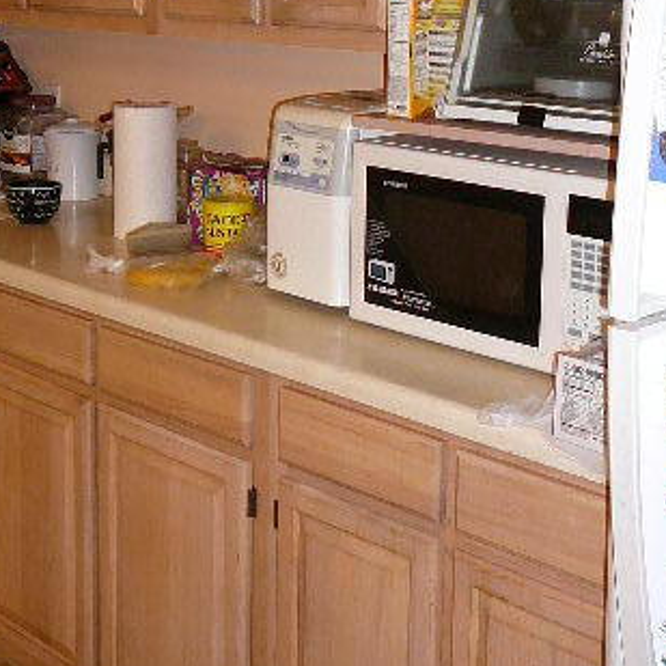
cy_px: 106
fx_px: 1393
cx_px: 319
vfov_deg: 26.2
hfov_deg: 26.9
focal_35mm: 64
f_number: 2.8
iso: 200
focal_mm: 5.2
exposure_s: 1/30
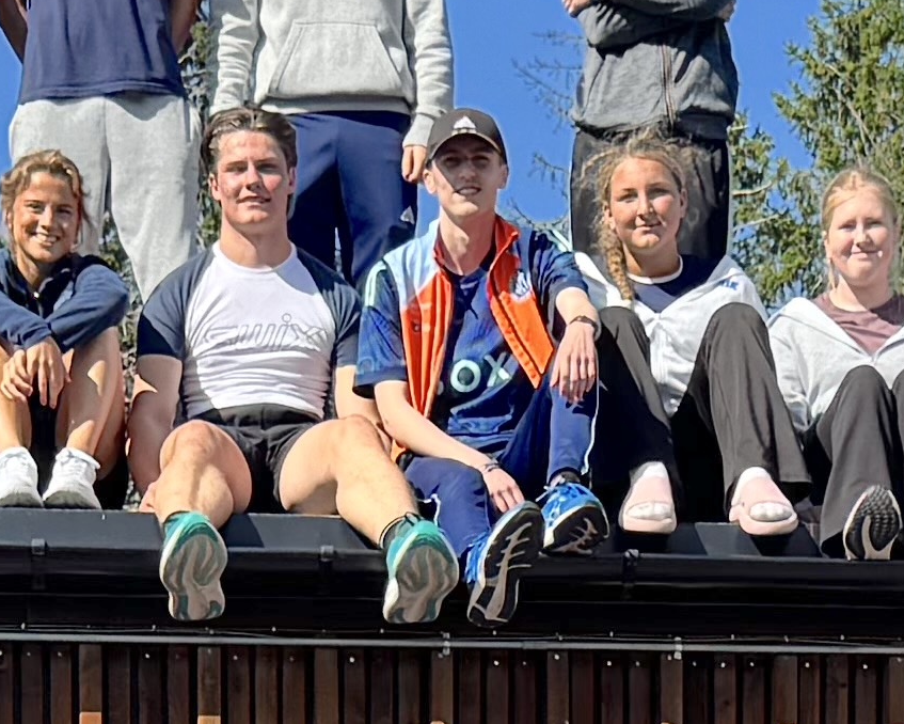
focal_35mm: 158
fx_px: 4228
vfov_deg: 9.2
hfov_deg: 12.2
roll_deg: +1.1
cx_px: 441
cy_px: 1418
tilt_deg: +0.2
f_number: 1.78
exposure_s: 1/3597
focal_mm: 6.76
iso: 80
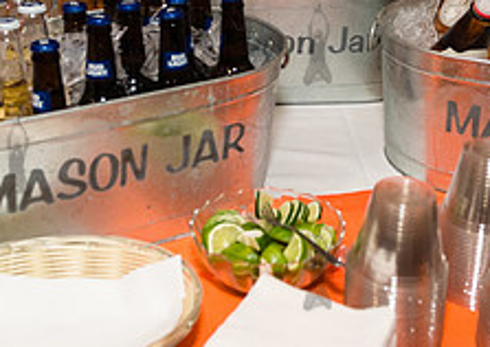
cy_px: 43
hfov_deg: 30.2
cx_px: 312
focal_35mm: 65
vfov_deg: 21.4
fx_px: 902
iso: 1000
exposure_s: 1/320
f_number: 4
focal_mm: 24
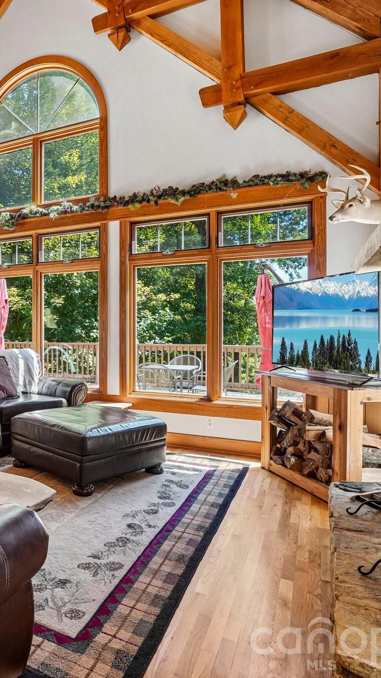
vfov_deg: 76.3
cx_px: 37
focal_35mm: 24
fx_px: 431
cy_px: 334
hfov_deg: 43.5
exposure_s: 1/30
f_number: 8
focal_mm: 10
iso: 200
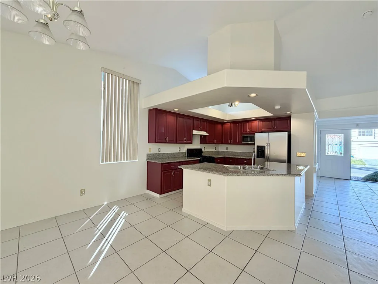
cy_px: 142
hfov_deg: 102.1
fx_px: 153
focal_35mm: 14
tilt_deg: +0.5
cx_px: 189
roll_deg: -1.4
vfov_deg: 85.7
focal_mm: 2.22
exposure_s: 1/120
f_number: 2.2
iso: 100
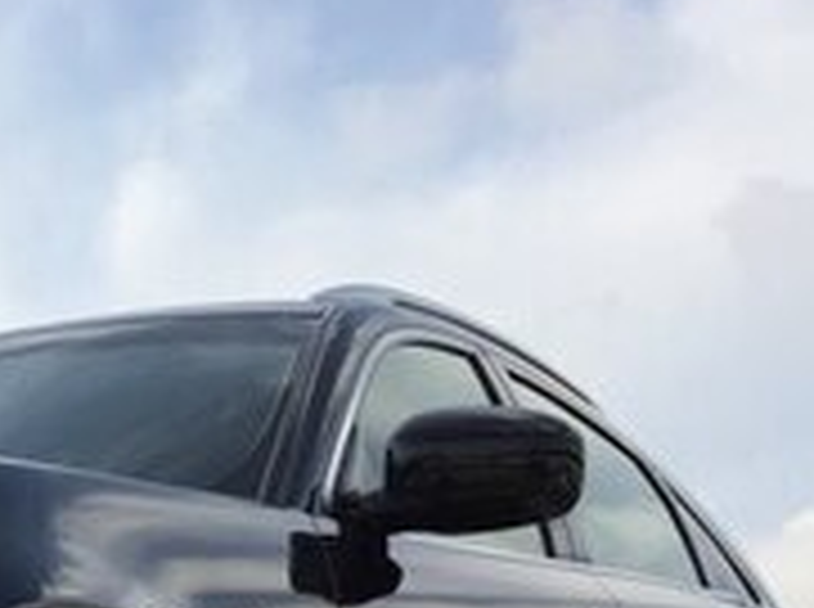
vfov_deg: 13.0
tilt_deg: -0.9
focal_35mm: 106
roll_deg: +0.5
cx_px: -324
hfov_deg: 17.2
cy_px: 989
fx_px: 2488
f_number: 2.2
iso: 32
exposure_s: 1/1319
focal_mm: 4.15
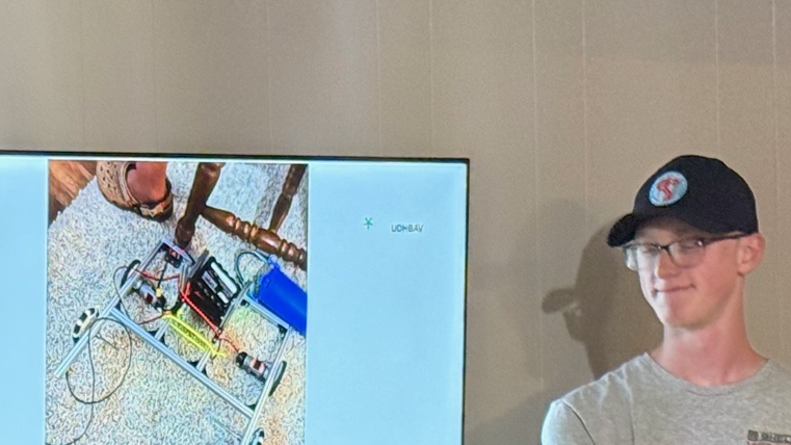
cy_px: 462
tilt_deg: -0.1
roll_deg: +1.9
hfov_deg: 12.9
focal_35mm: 165
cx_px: 87
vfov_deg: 7.3
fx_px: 3461
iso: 320
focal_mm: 6.76
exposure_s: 1/40
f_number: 1.78
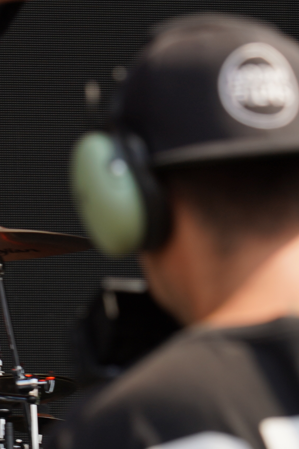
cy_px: 116
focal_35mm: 368
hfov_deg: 3.7
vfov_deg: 5.6
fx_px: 4585
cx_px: -266
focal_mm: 105
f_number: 5.6
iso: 100
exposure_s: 1/250
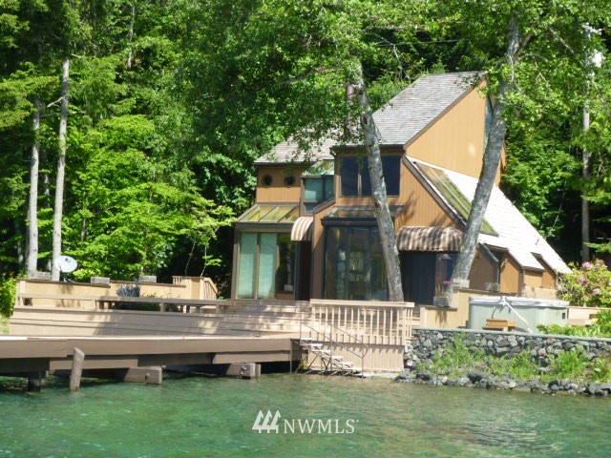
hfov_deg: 28.2
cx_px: 306
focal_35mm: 69
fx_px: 1218
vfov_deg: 21.3
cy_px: 229
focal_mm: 12.3
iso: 100
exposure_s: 1/200
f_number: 4.6
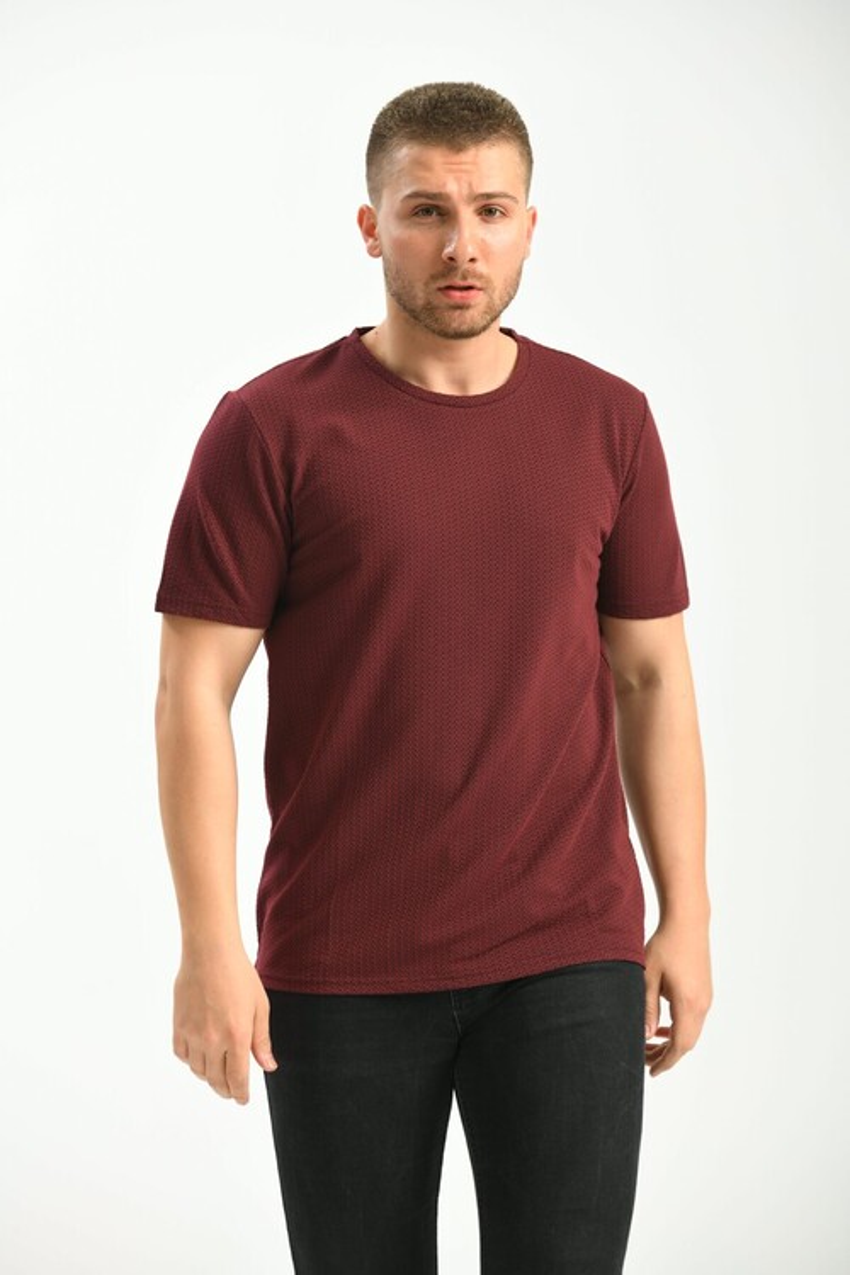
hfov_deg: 10.2
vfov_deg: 15.2
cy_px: 638
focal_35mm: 135
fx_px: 4781
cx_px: 425
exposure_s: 1/160
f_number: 5.6
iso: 100
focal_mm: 135
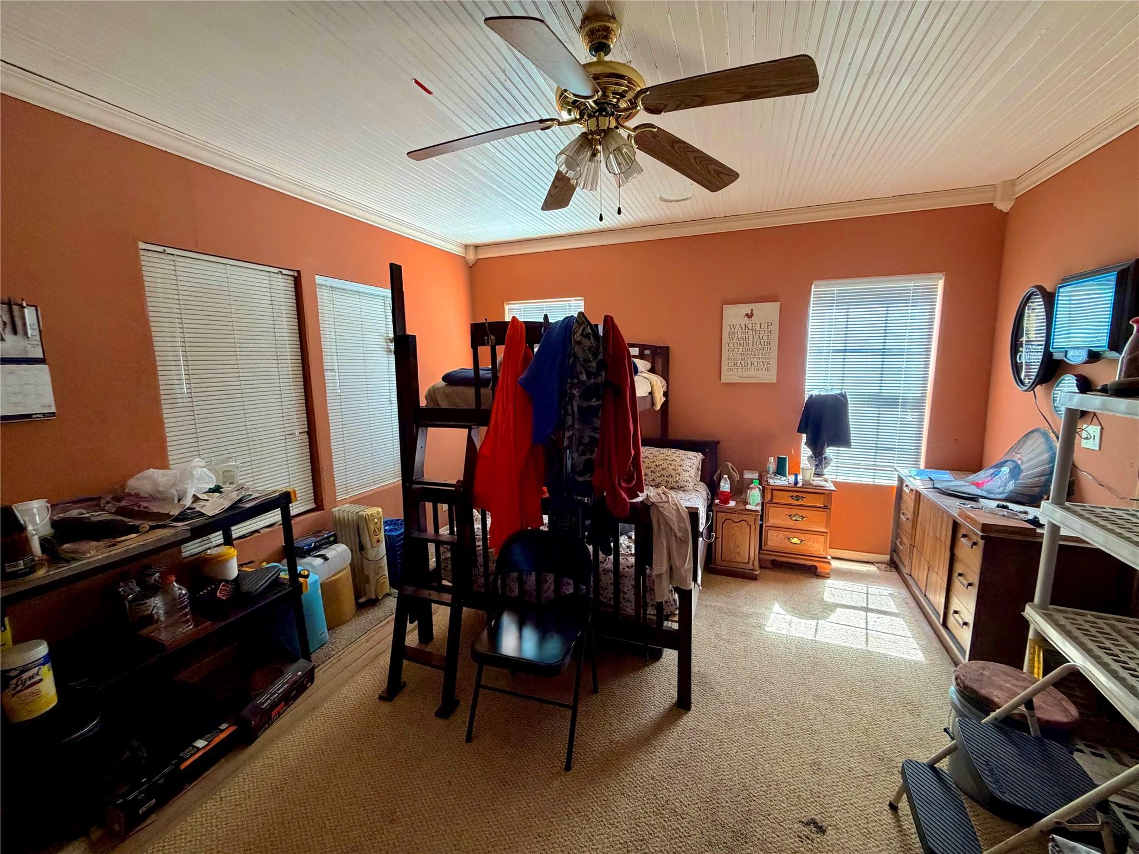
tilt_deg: -8.8
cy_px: 427
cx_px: 570
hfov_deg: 102.1
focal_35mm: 14
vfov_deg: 85.7
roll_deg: +1.6
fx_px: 461
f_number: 2.2
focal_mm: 2.22
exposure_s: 1/75
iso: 320
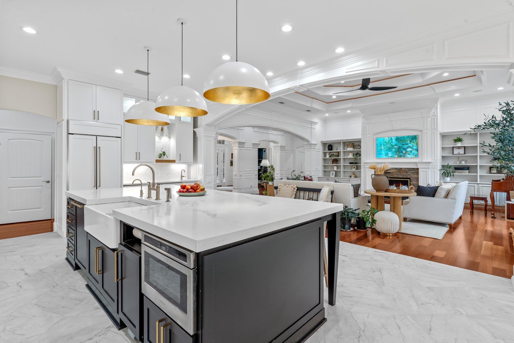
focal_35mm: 17
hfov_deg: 93.3
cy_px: 172
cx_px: 257
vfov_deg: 70.4
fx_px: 243
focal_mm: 17
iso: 100
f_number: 9
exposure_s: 2
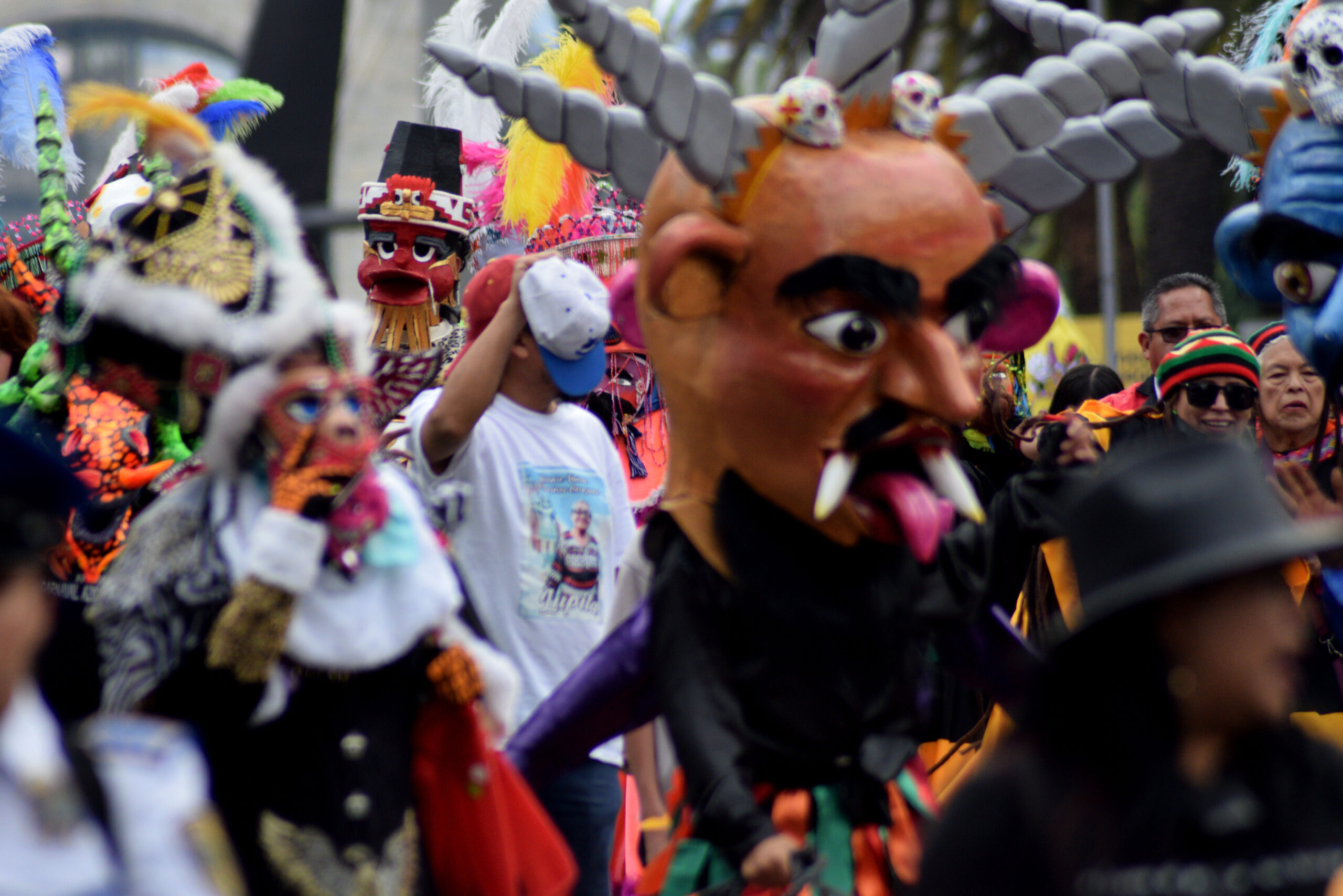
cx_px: 672
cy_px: 448
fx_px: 16787
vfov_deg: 3.1
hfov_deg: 4.6
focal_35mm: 450
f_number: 5.6
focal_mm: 300
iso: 800
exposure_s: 1/1000
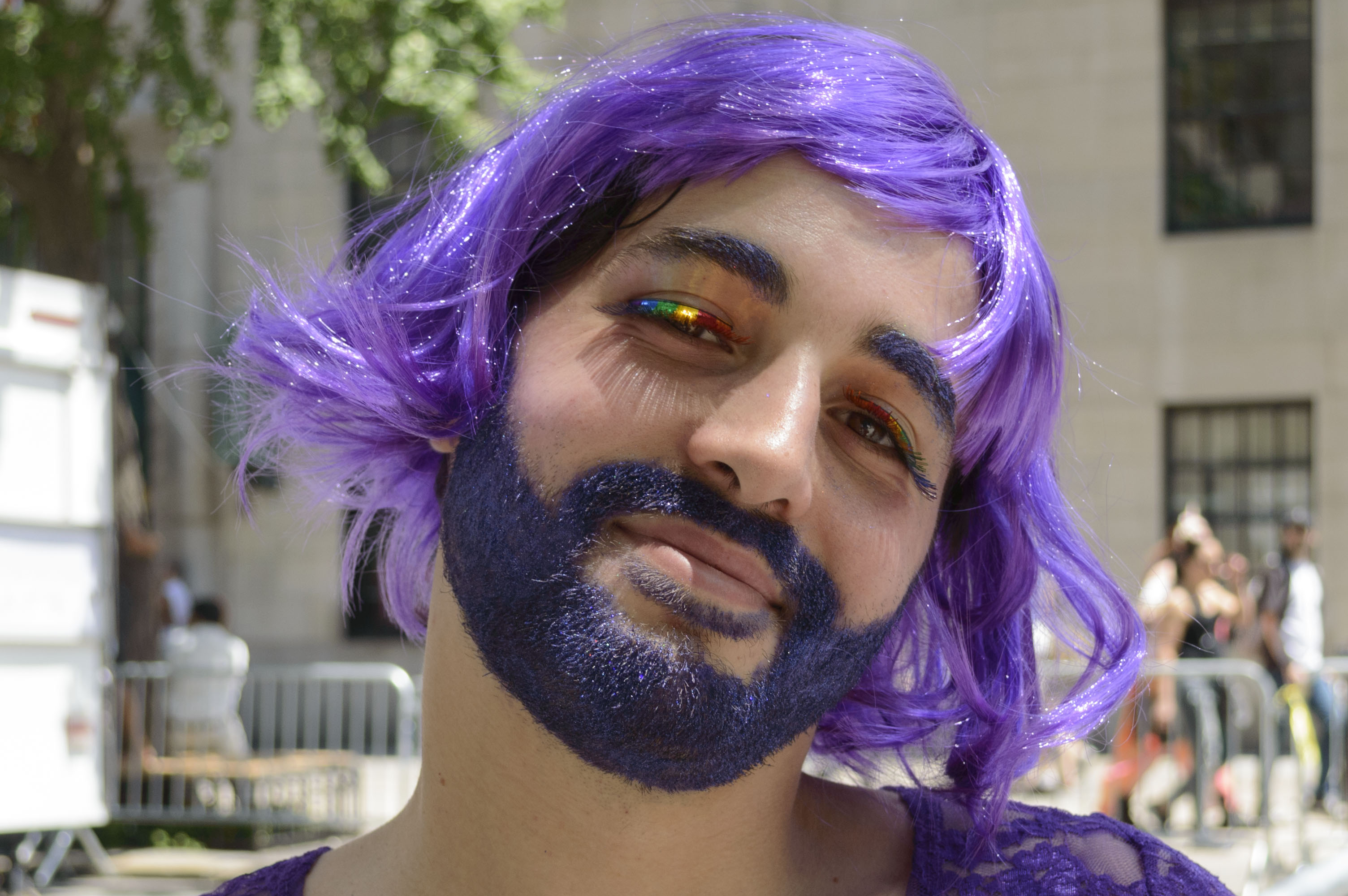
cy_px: 613
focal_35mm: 72
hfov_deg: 28.1
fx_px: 2694
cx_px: 731
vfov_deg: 18.8
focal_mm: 24
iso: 200
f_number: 4
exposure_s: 1/400
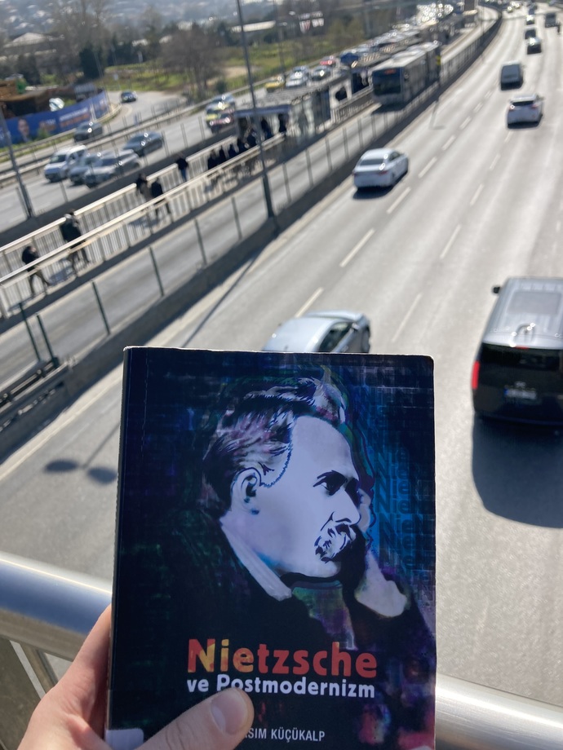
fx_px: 607
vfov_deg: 63.4
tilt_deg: -26.8
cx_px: 282
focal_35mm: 28
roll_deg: +8.6
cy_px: 375
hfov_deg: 49.7
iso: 20
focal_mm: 3.99
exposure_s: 1/1656
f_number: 1.8
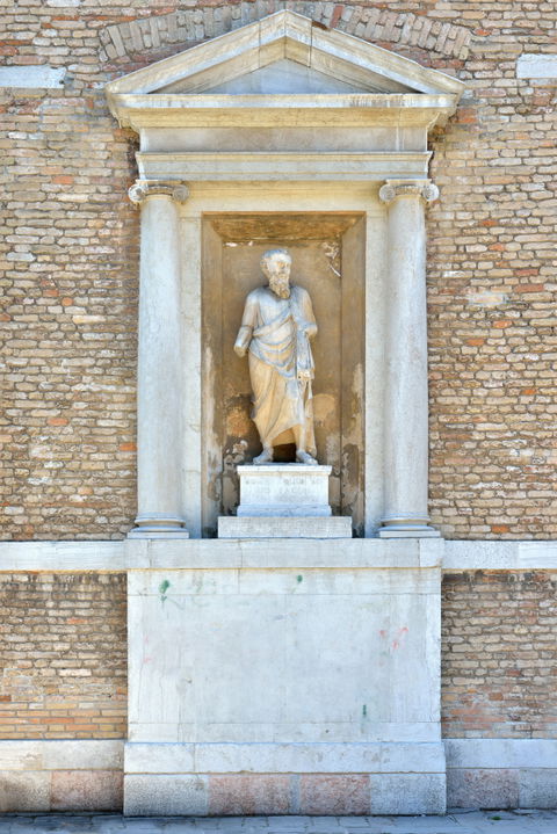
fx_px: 1113
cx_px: 278
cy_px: 417
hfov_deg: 28.1
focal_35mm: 48
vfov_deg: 41.1
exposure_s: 1/80
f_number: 11
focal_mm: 48
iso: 100
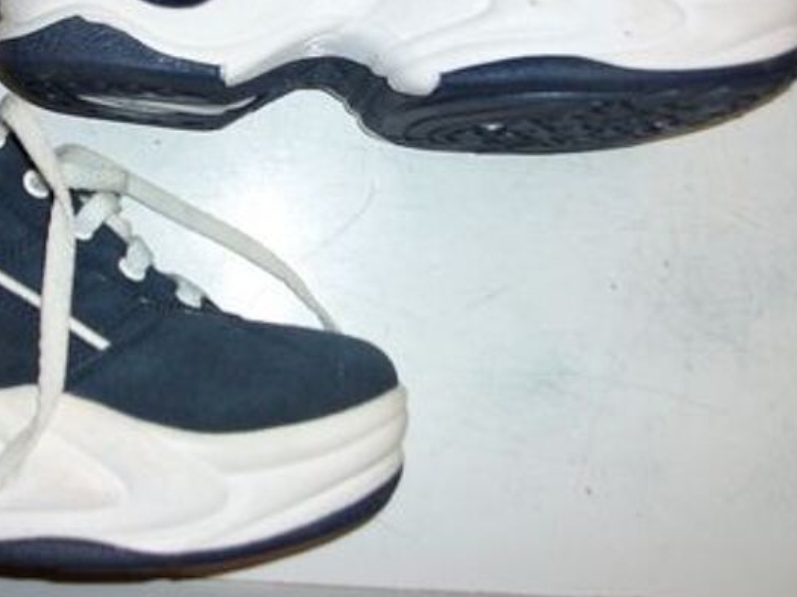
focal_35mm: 61
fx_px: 1404
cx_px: 254
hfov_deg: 31.4
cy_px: 135
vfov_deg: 23.7
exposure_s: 1/40
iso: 125
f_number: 2.9
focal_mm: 5.7
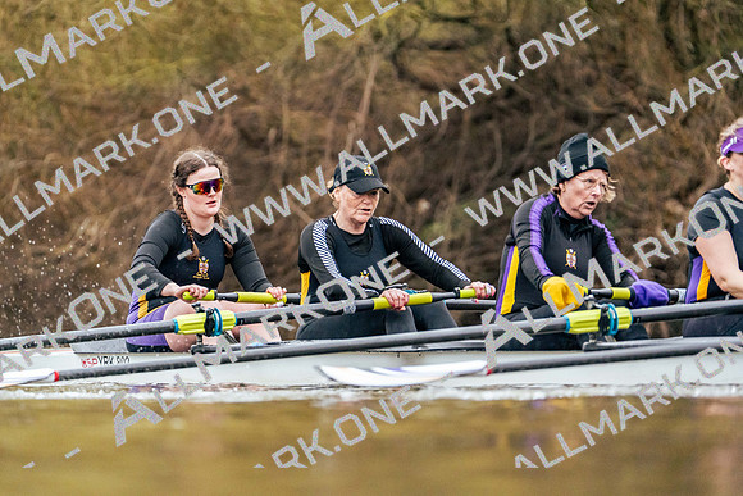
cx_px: 372
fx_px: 8340
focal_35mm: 404
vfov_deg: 3.4
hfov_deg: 5.1
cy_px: 248
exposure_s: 1/2000
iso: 6400
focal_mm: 404
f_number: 6.3
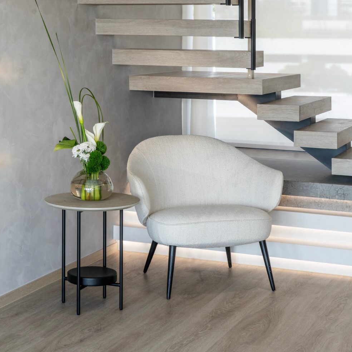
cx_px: 140
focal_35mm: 76
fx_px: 874
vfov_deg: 22.3
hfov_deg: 22.7
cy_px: 46
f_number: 11
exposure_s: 1/20
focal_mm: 49
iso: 200
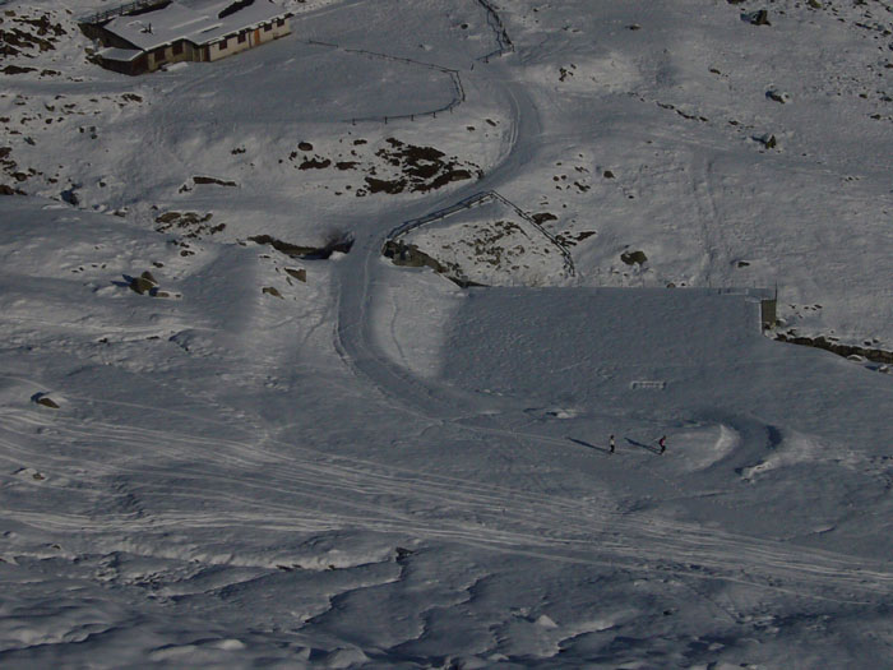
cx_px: 446
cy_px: 335
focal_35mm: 100
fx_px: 2580
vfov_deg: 14.8
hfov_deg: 19.6
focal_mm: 12
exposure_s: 1/1000
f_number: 9
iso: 80
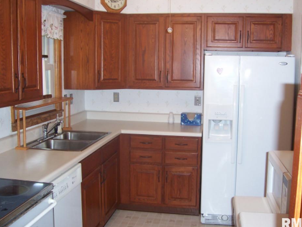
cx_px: 164
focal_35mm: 40
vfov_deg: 36.0
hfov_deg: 46.7
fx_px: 349
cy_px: 109
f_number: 3
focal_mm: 6
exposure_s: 1/60
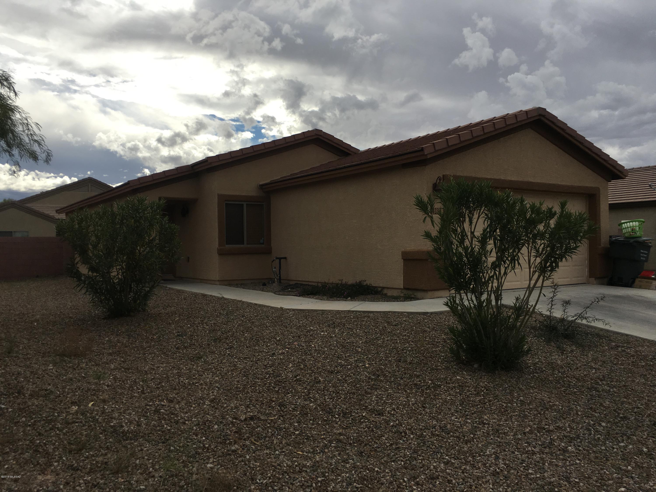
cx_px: 328
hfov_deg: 61.7
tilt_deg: +2.3
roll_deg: -0.3
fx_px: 550
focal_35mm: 29
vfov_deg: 48.2
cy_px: 246
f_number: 2.2
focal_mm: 4.15
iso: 25
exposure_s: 1/2404
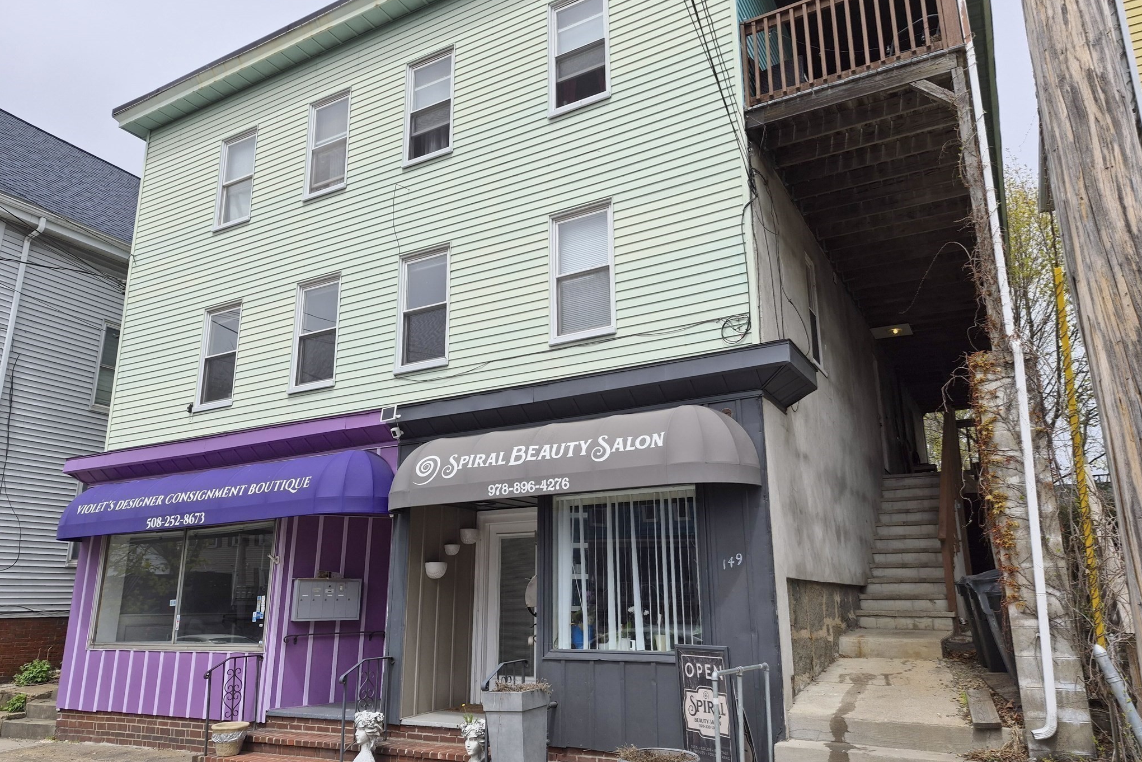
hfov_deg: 73.7
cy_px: 395
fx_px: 761
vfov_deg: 53.1
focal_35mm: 24
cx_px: 570
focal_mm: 5.4
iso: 80
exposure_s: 1/7056
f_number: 1.8
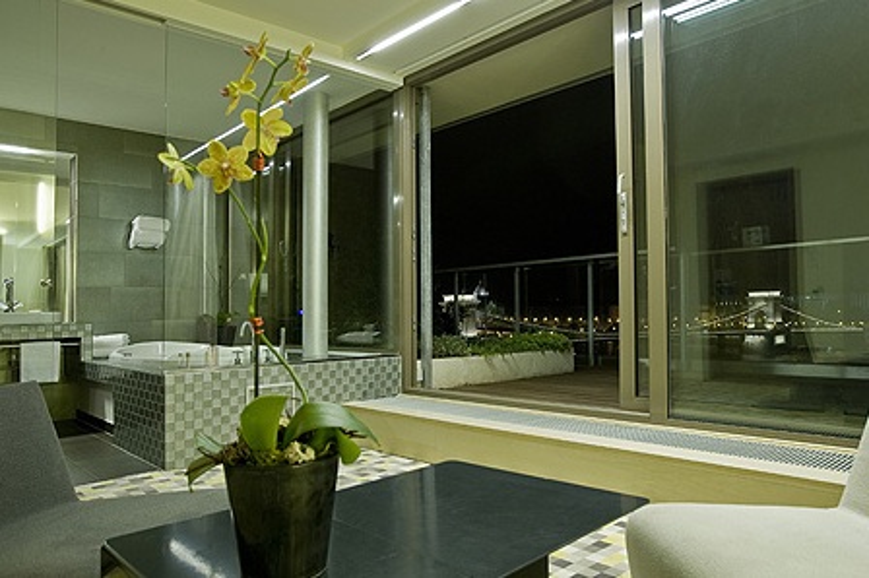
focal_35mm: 26
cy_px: 289
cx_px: 434
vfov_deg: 50.3
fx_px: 615
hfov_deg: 70.5
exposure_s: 1/60
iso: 400
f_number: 7.1
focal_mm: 17
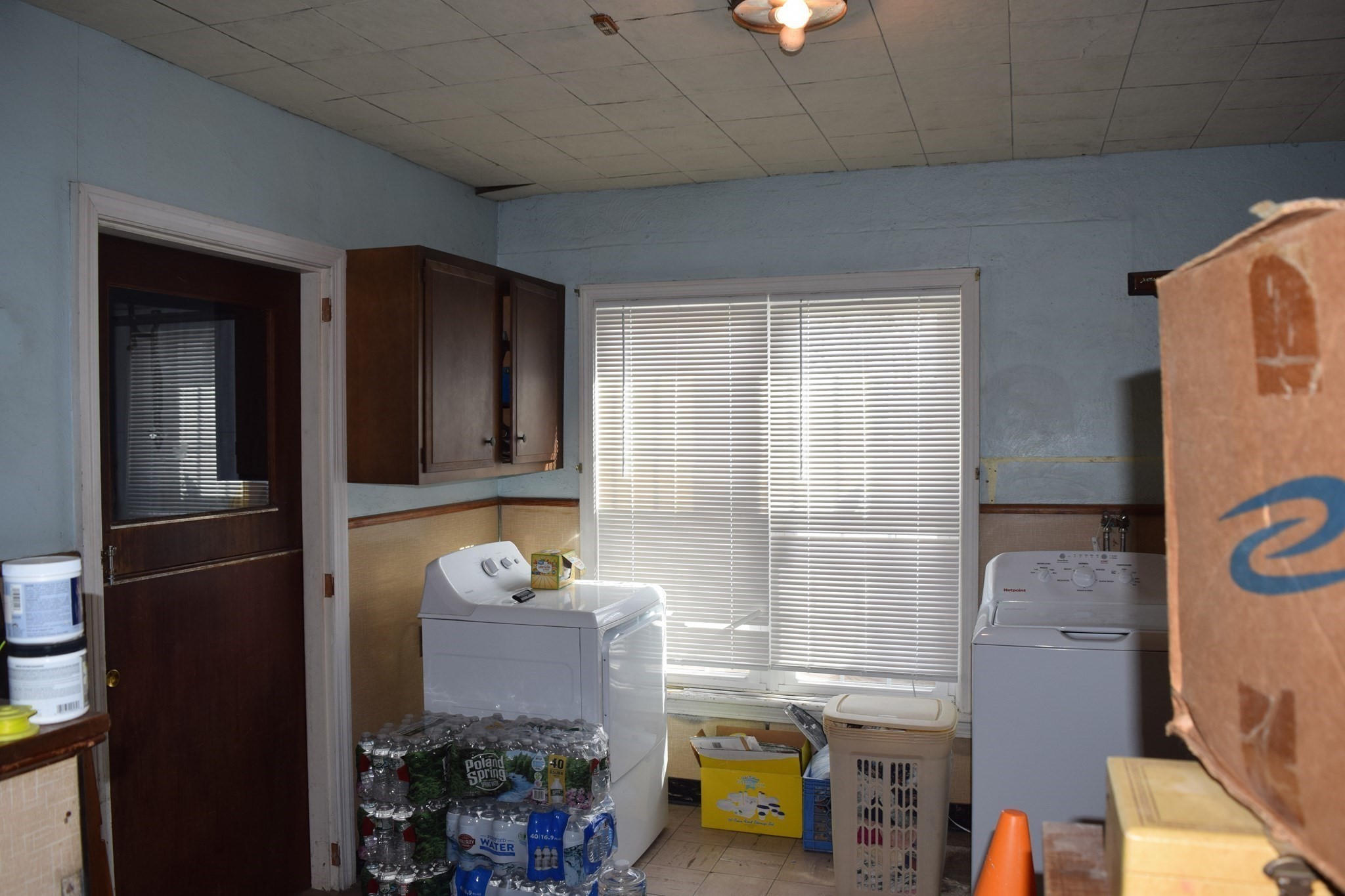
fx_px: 1009
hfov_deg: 67.4
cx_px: 672
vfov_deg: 47.9
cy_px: 448
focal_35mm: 27
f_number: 5.6
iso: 360
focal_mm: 18
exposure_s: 1/125
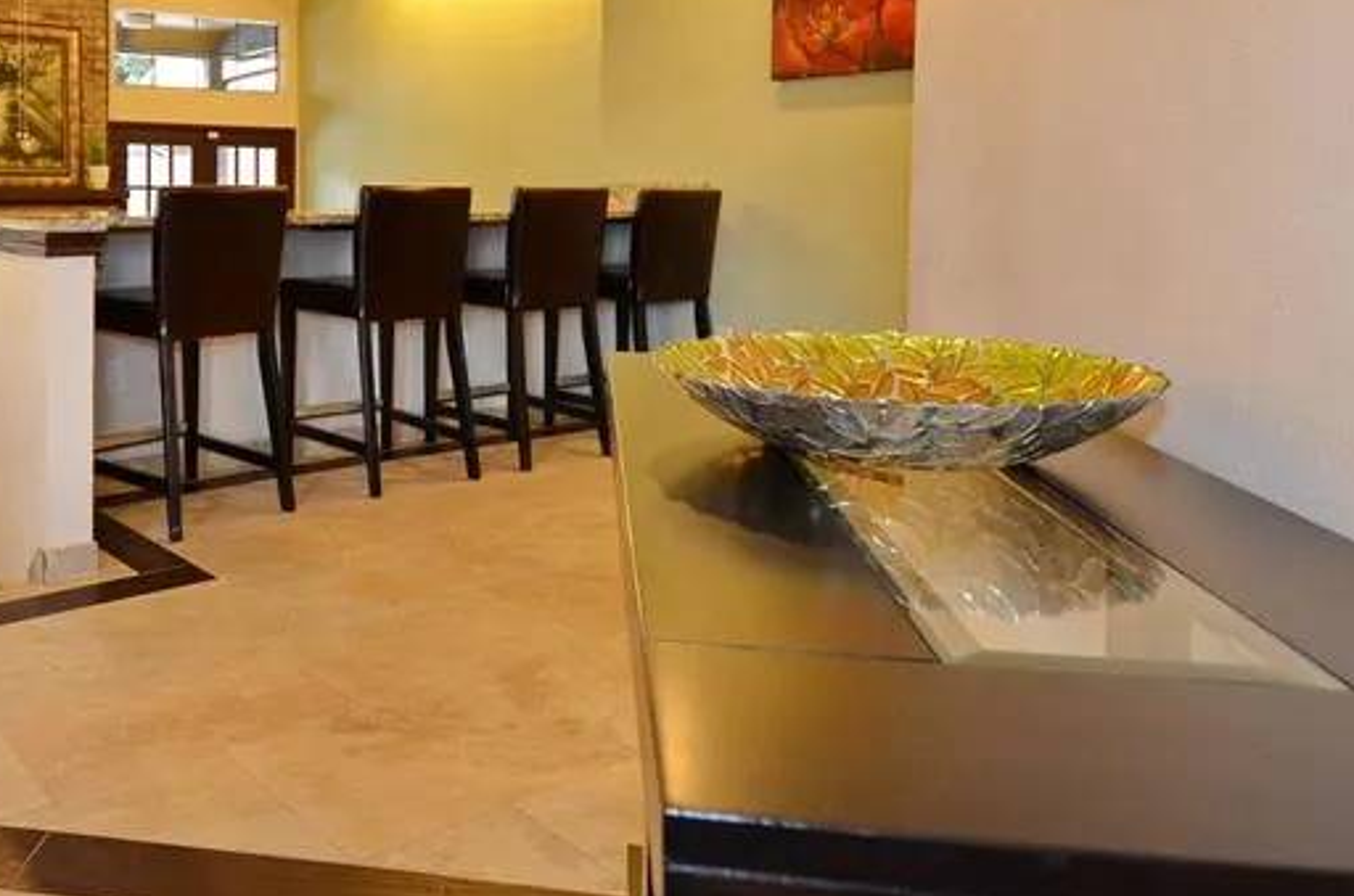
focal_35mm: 30
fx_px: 1126
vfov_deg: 41.8
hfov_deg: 58.8
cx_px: 341
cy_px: 196
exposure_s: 1/60
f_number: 4
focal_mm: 10
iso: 560
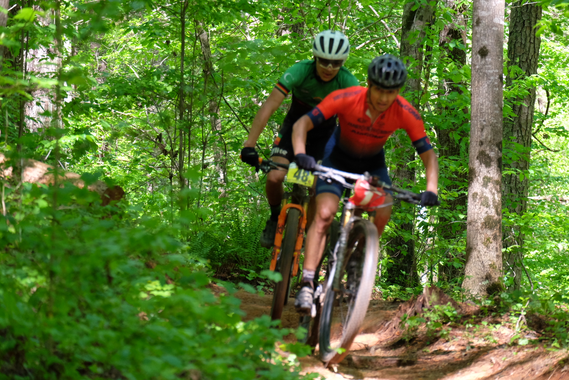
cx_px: 284
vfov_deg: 6.0
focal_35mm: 229
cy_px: 190
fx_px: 3619
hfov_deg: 9.0
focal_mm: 152.6
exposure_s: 1/210
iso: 1600
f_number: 6.2
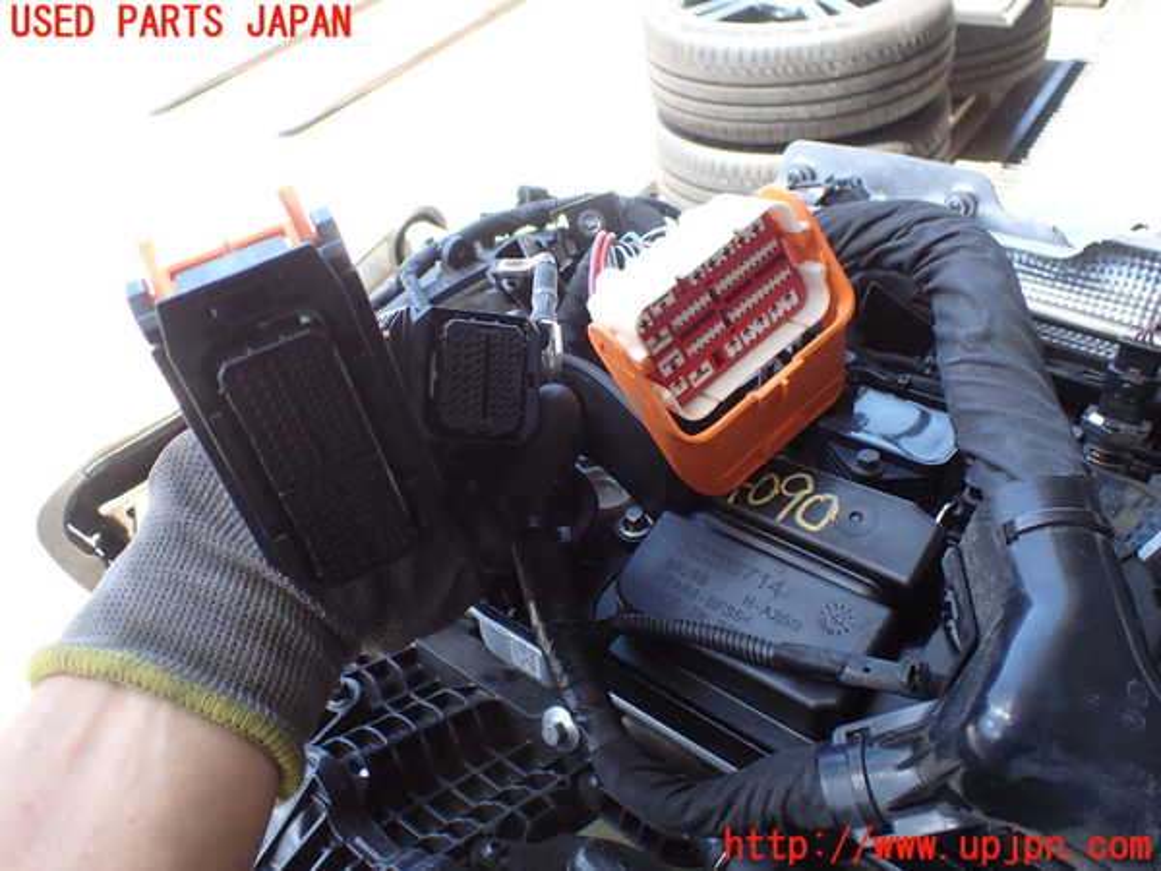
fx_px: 1006
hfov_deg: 60.0
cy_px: 436
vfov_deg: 46.8
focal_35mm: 30
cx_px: 580
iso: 100
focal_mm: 5.4
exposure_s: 1/160
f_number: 2.3
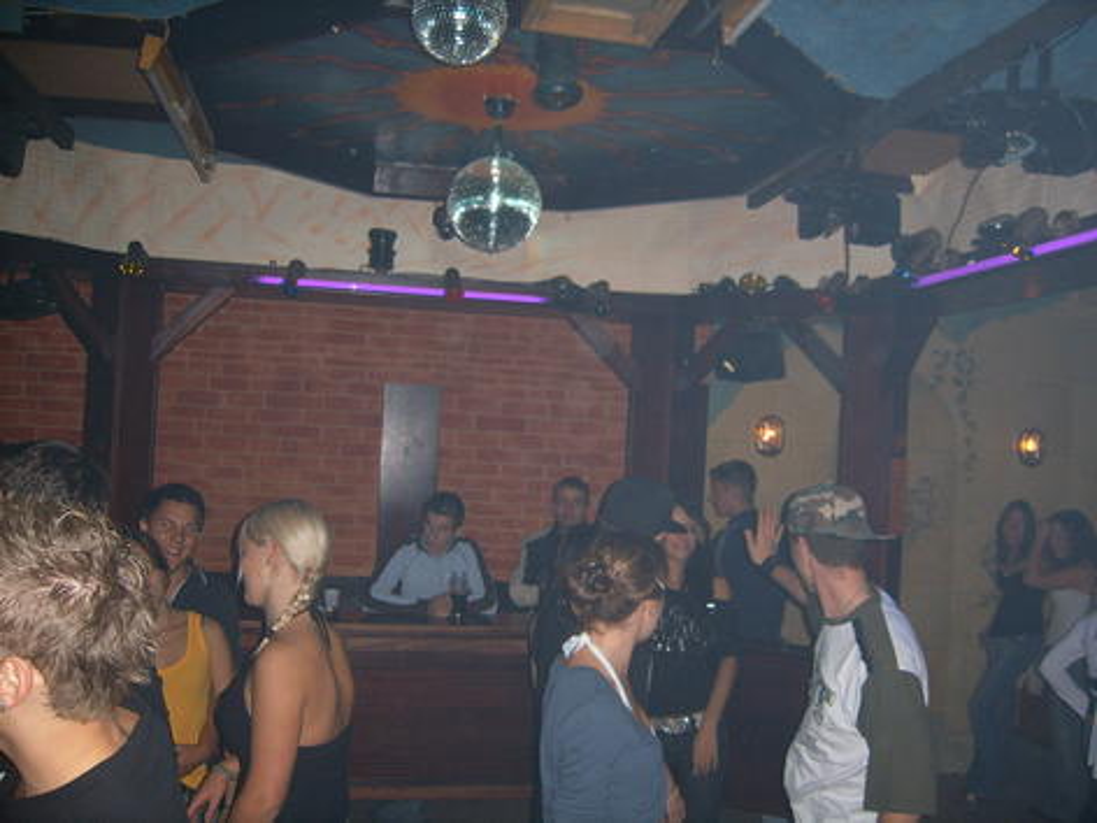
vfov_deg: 40.7
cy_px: 412
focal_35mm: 35
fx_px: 1109
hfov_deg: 52.6
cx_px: 548
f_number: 2.8
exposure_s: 1/30
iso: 100
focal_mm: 5.8
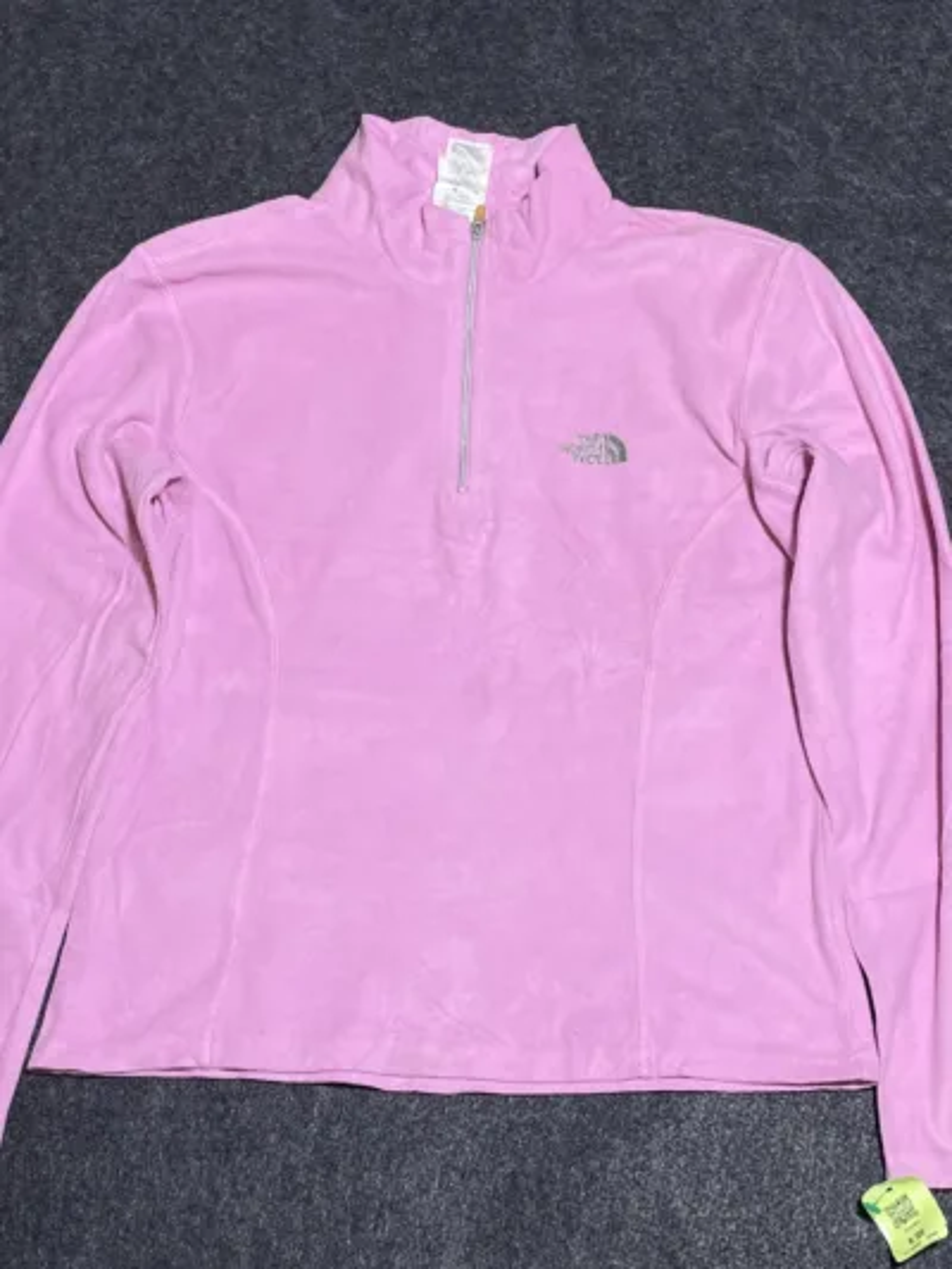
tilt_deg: -63.1
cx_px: 476
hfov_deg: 53.1
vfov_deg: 67.3
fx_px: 953
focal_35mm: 26
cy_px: 634
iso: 80
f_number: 1.6
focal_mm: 4.2
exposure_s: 1/100
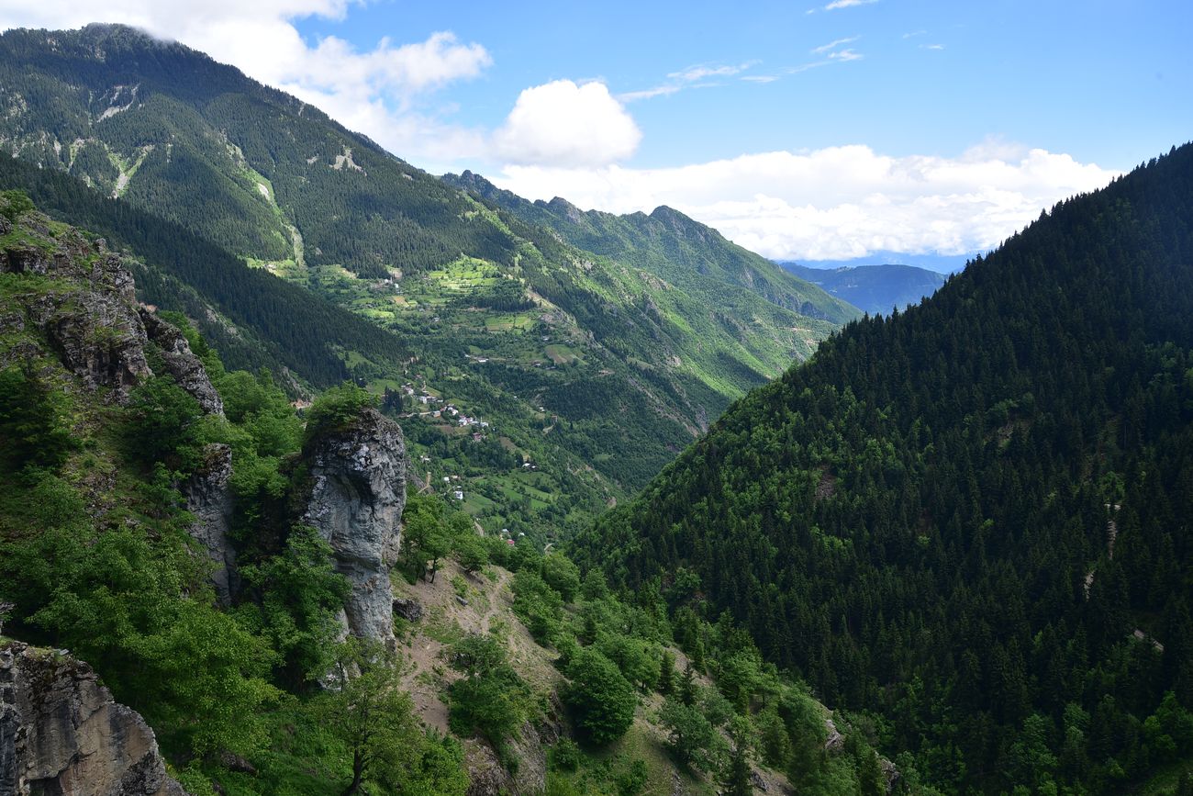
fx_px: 1657
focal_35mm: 50
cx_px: 596
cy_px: 398
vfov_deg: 27.0
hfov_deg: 39.6
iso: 160
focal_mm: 50
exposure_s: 1/125
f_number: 10
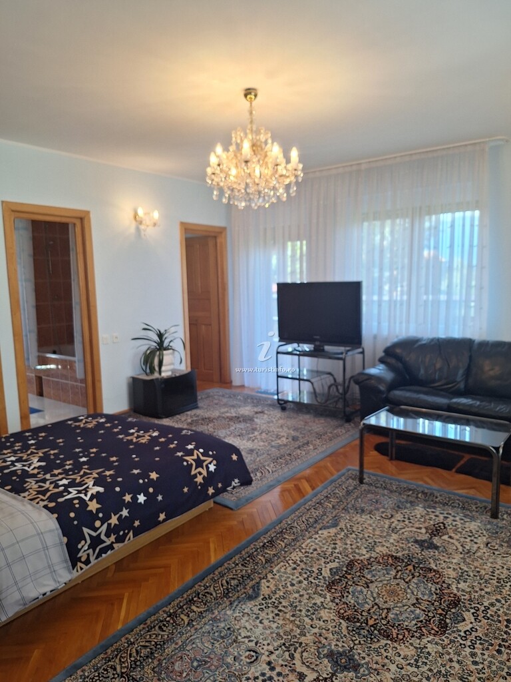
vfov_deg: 73.9
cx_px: 256
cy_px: 341
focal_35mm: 23
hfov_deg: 58.9
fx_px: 453
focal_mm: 5.54
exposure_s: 1/100
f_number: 1.8
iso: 64
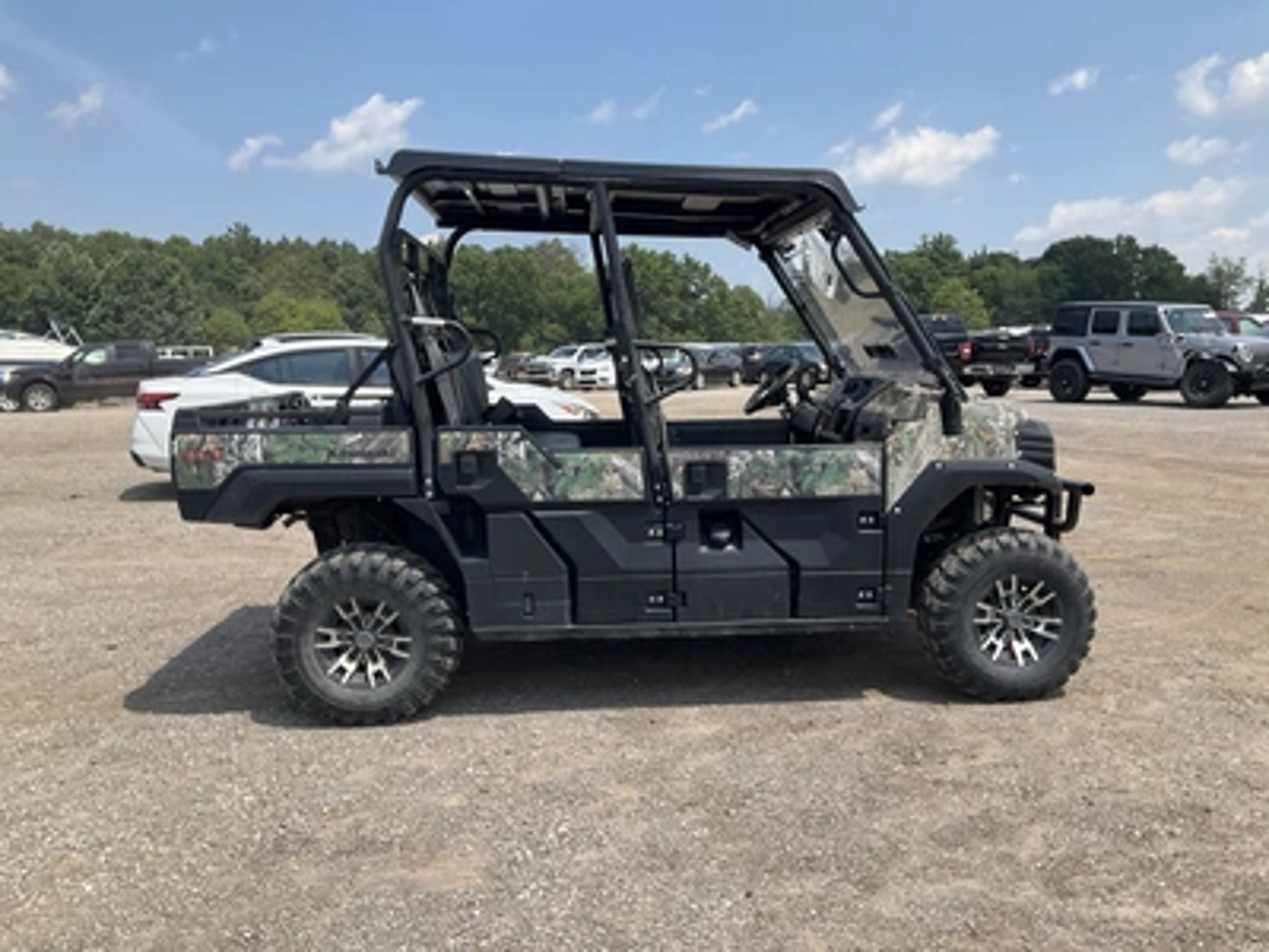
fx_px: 1063
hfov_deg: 61.7
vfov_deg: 48.2
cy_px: 476
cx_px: 634
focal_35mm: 29
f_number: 1.8
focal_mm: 3
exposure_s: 1/1490
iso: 25
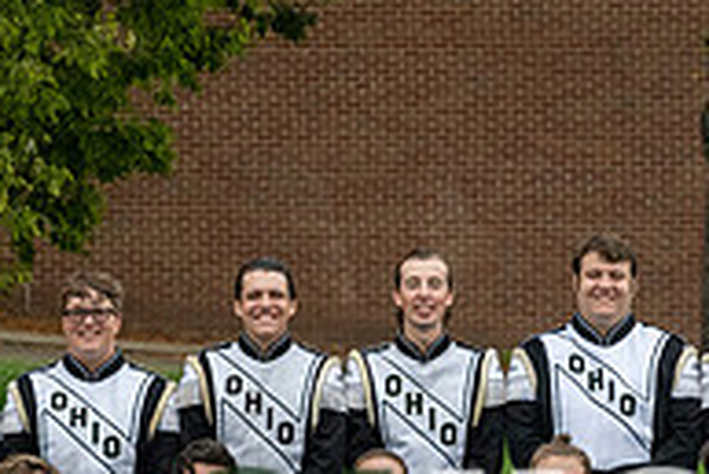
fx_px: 5952
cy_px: 593
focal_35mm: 302
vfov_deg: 4.5
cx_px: 504
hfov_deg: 6.8
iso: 1250
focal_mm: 70
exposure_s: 1/400
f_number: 4
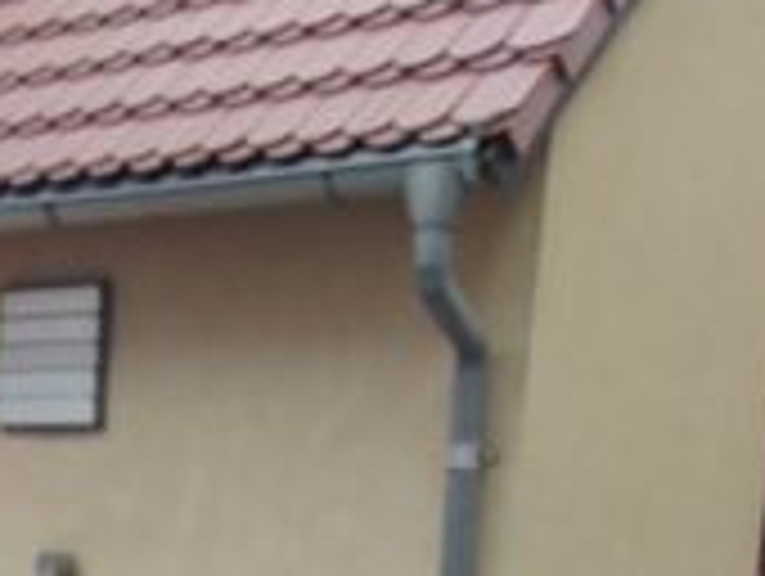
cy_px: 1008
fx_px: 2080
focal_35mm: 94
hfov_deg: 19.1
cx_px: -256
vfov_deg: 14.1
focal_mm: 4.5
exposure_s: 1/250
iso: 80
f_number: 3
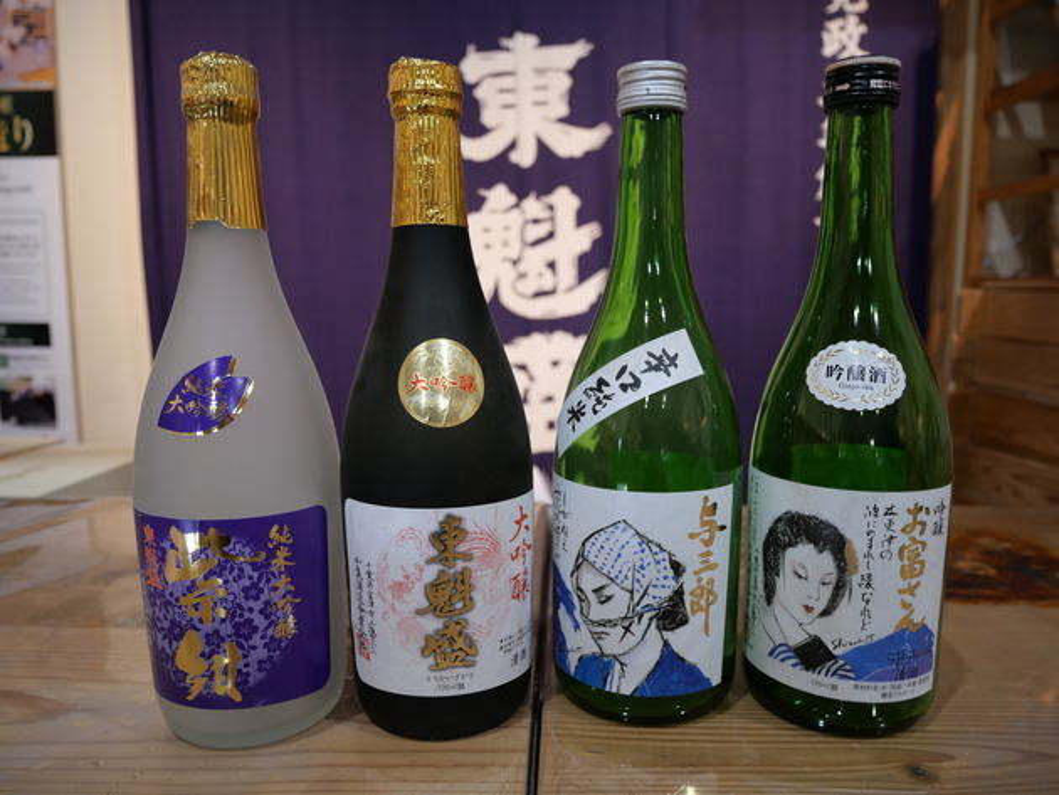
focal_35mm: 24
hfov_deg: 71.6
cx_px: 530
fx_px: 735
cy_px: 398
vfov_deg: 56.8
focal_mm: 12
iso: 800
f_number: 3.5
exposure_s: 1/60
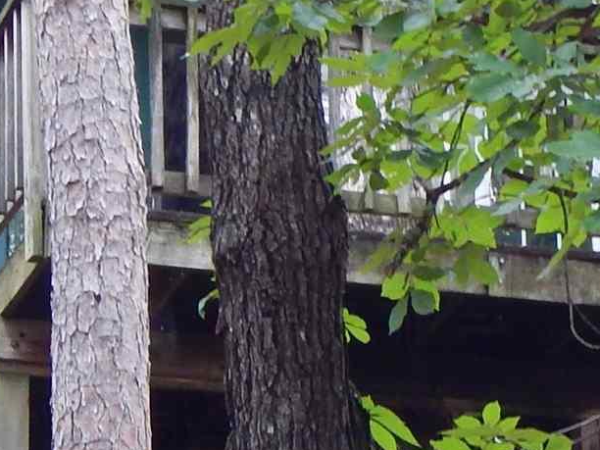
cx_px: 600
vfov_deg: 5.5
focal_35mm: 271
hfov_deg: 7.3
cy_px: 463
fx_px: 4697
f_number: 3.8
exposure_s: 1/30
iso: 200
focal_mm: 9.7
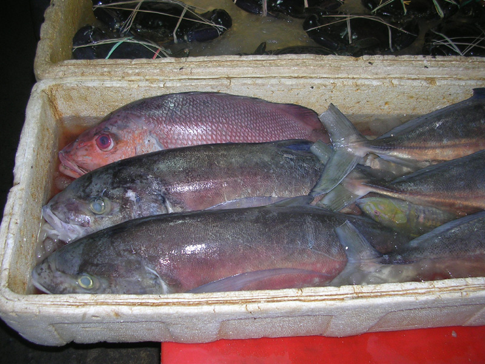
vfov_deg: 37.7
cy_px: 182
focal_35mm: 38
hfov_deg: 49.0
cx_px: 242
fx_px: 532
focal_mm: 5.8
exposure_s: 1/60.1
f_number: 2.8
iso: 50
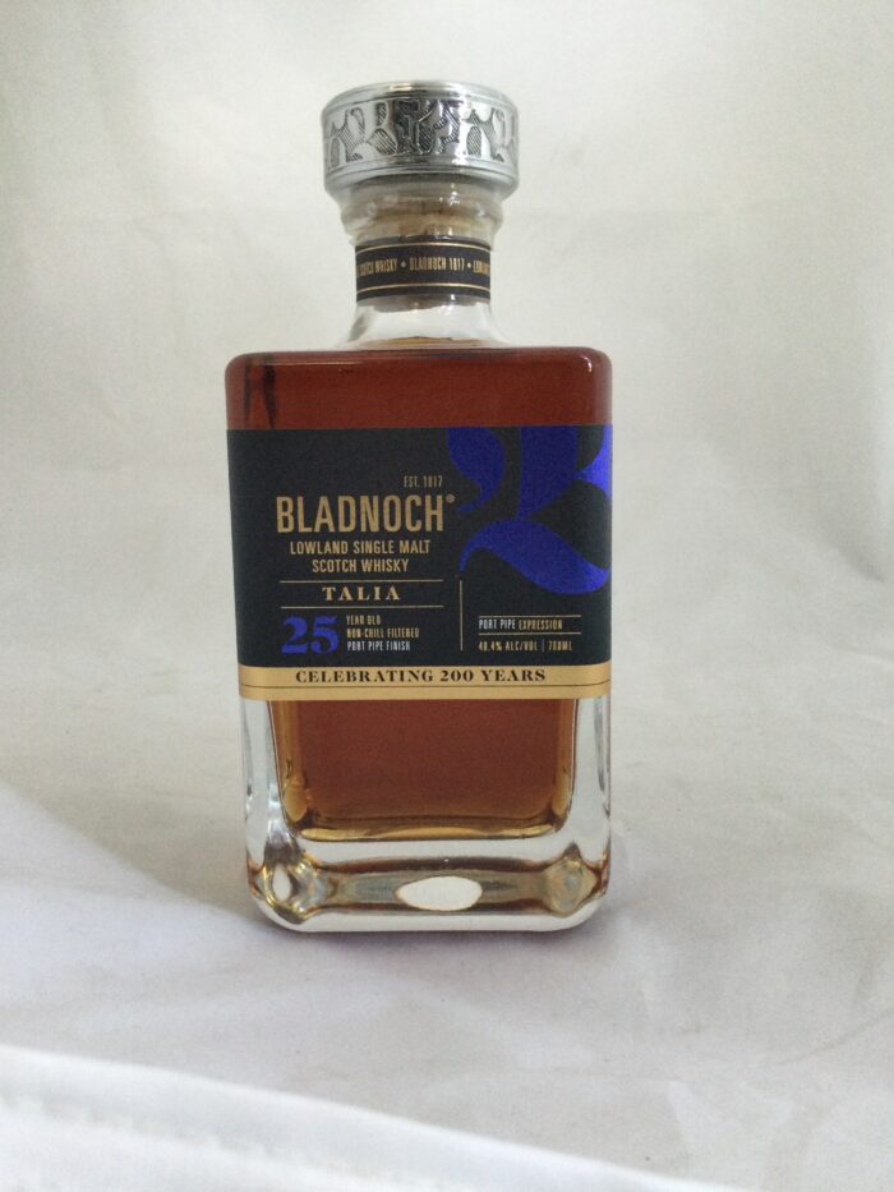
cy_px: 596
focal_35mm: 31
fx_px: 1067
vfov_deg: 58.3
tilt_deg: -10.4
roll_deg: +1.0
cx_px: 447
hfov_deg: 45.5
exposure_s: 1/33
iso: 200
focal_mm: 3.3
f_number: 2.4
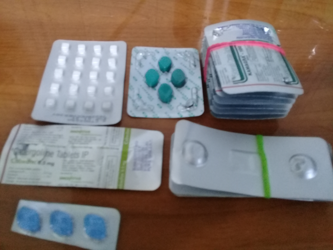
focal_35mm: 31
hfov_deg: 58.4
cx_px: 166
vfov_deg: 45.4
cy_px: 125
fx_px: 298
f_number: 2.2
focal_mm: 3.3
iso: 400
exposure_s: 1/17
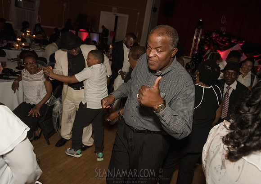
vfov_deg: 49.9
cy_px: 85
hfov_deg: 66.5
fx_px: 198
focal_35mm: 27
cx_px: 148
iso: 2000
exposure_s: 1/320
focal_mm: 24
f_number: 3.5
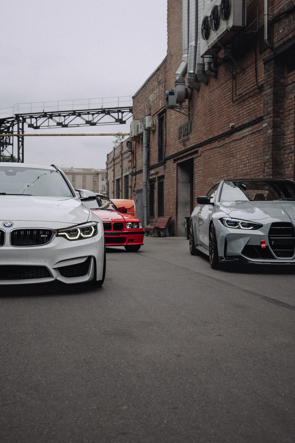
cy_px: 209
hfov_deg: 29.2
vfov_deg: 42.7
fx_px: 565
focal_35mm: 46
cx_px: 150
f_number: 4.5
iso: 200
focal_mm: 41
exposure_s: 1/800
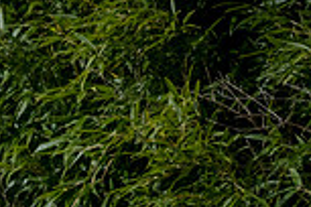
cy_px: 344
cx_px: -175
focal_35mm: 378
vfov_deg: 3.6
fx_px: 3265
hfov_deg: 5.4
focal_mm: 100
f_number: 7.1
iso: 400
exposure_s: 1/1000
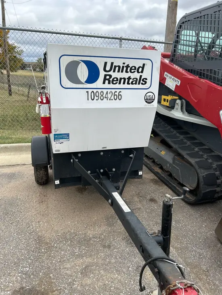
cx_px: 111
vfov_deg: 67.3
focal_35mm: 26
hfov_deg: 53.1
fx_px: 222
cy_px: 148
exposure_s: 1/1779
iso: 50
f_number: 1.5
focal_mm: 5.7
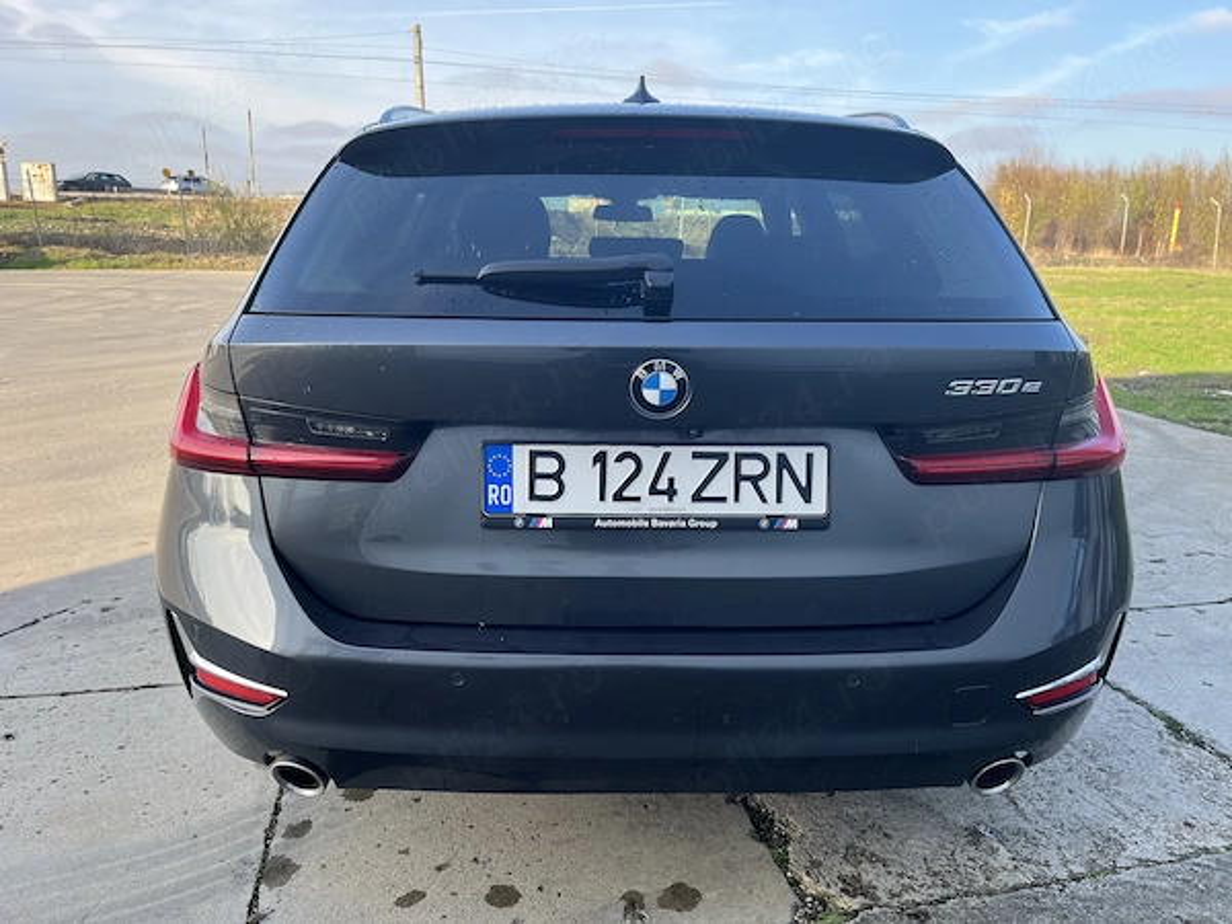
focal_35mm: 26
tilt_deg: -14.0
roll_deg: -1.3
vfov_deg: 53.1
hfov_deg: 67.3
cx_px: 616
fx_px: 925
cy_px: 462
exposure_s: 1/428
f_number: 1.6
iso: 50
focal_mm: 5.1
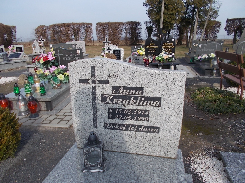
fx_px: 184
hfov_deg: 67.3
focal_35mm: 26
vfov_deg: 53.1
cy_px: 92
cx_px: 122
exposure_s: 1/125
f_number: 8
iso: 80
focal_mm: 4.6
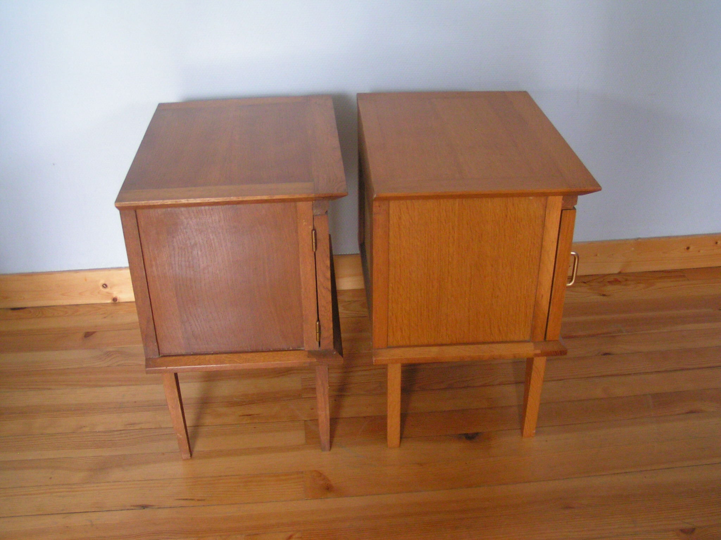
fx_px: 791
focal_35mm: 38
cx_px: 360
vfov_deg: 37.7
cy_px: 270
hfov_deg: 49.0
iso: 200
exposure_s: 1/20
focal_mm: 5.8
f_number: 2.8
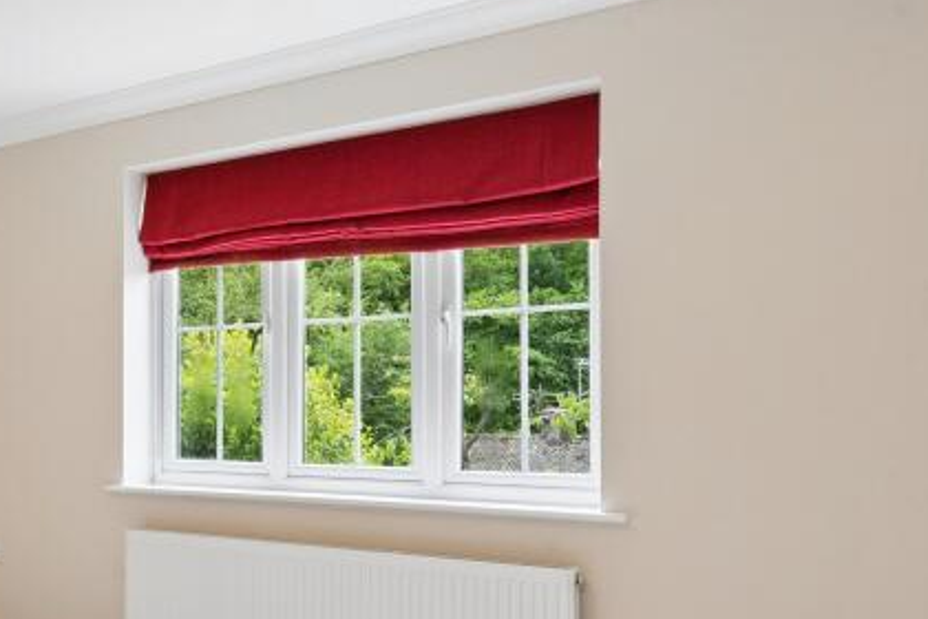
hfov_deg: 42.8
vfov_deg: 33.7
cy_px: 437
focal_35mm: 39
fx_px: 1005
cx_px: 4
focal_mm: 16
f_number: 13
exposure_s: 1/15
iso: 640
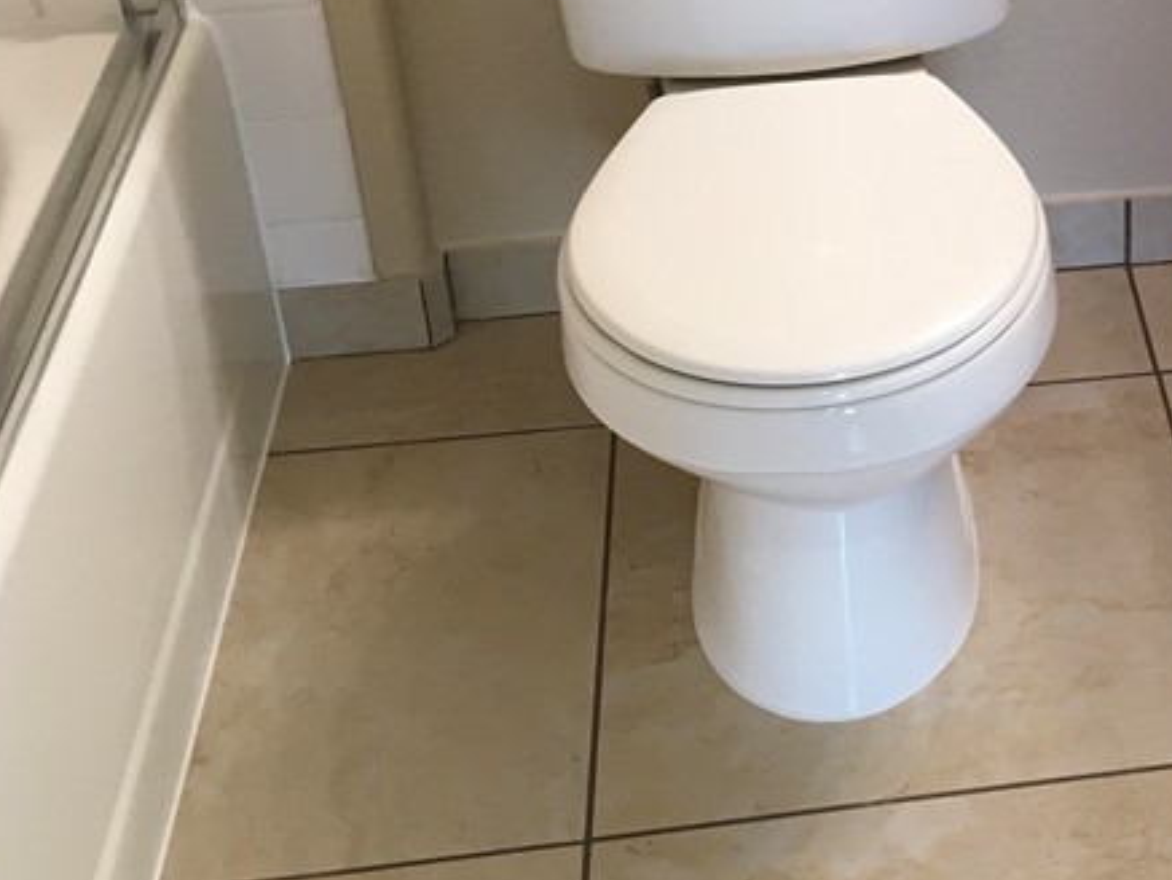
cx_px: 1252
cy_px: 150
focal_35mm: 68
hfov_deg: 26.5
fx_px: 2303
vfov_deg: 21.3
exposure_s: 1/30
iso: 50
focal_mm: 4.15
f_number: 2.2
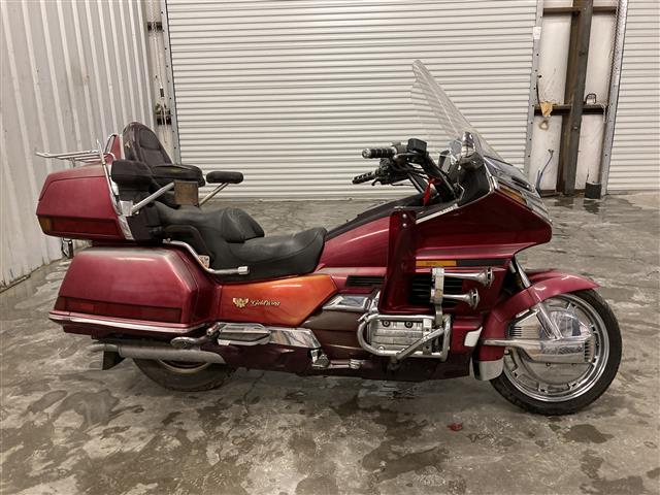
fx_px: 534
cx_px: 330
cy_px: 248
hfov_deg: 63.4
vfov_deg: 49.7
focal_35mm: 28
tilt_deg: -14.9
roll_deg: +0.8
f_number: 1.8
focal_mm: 3.99
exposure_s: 1/40
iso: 250
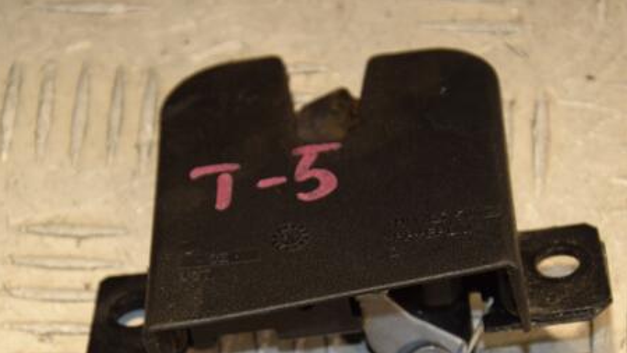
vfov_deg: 7.2
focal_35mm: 168
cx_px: 300
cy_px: 254
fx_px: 2794
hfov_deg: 12.8
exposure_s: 1/200
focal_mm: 80
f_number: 6.3
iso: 800
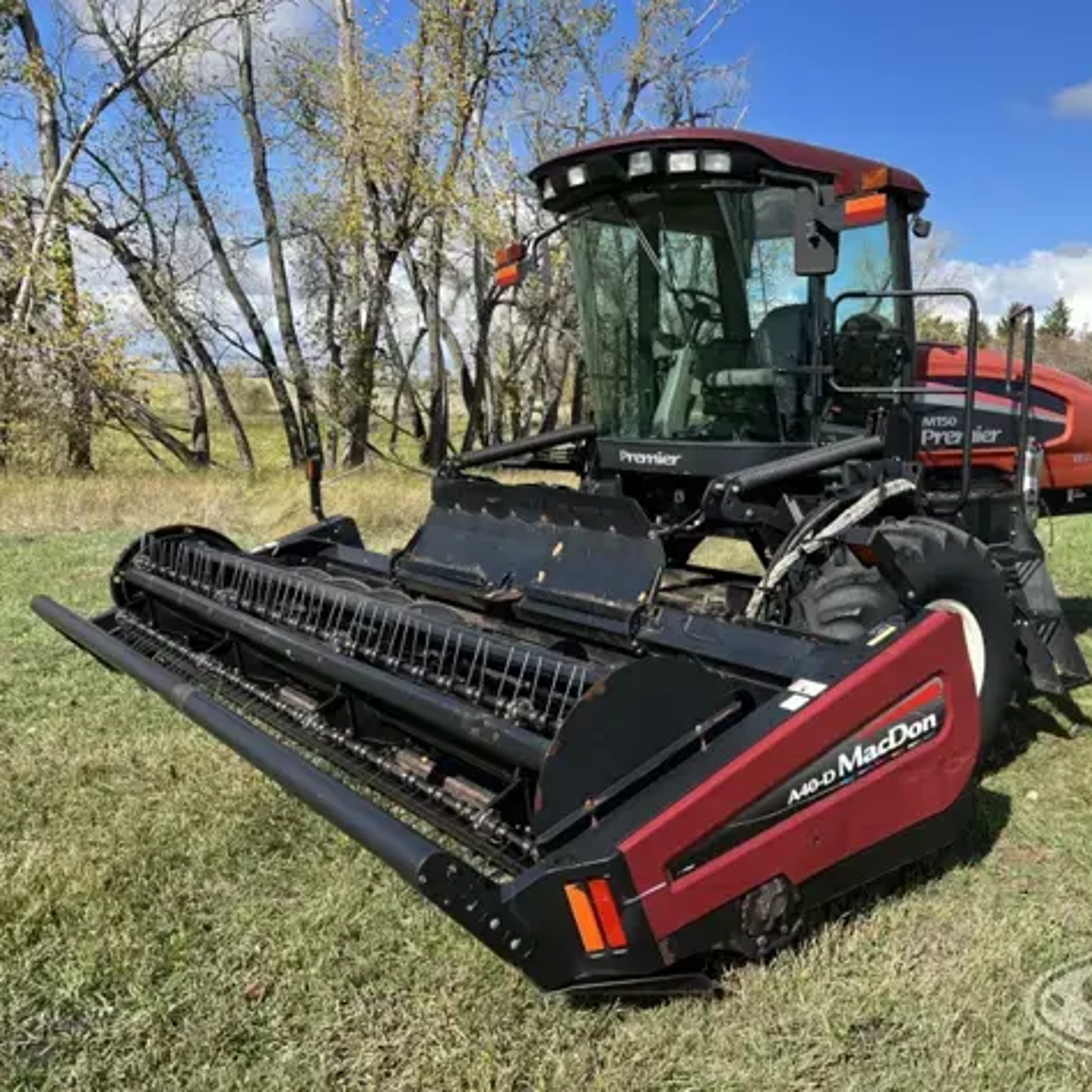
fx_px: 1106
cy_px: 544
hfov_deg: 51.9
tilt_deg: -9.3
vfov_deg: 52.5
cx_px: 696
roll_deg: -2.6
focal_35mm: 31
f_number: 1.5
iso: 50
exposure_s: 1/2695
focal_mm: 5.7
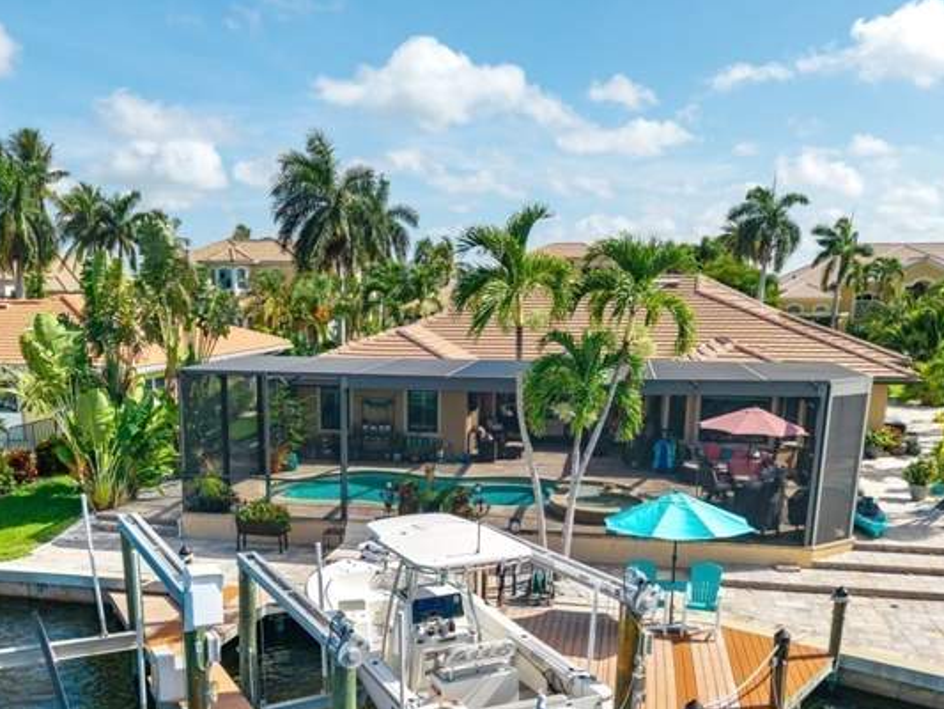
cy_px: 518
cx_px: 391
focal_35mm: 36
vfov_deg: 38.8
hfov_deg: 51.1
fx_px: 982
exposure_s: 1/500
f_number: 1.8
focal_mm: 8.67
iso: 100
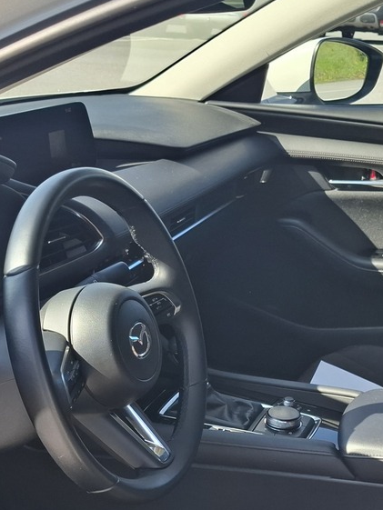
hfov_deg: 24.8
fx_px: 870
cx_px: 145
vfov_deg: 31.8
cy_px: 409
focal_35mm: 59
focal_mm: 5.54
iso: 50
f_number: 1.8
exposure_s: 1/376
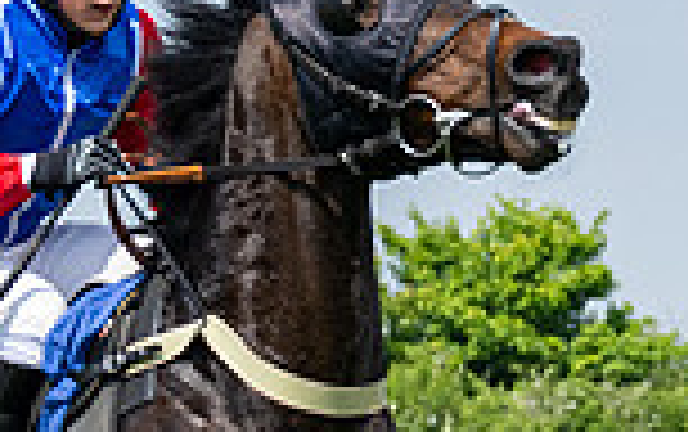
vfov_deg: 2.8
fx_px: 8822
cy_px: 650
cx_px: 1346
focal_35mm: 470
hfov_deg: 4.4
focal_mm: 70
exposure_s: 1/3200
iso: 400
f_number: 4
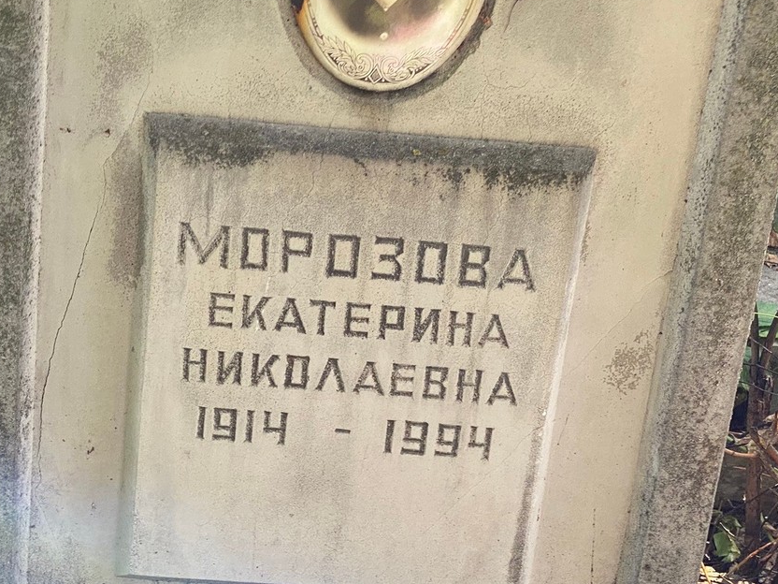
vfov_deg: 16.4
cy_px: 327
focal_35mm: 90
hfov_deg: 21.7
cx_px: 274
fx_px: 2023
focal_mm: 6
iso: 40
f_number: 2
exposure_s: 1/122
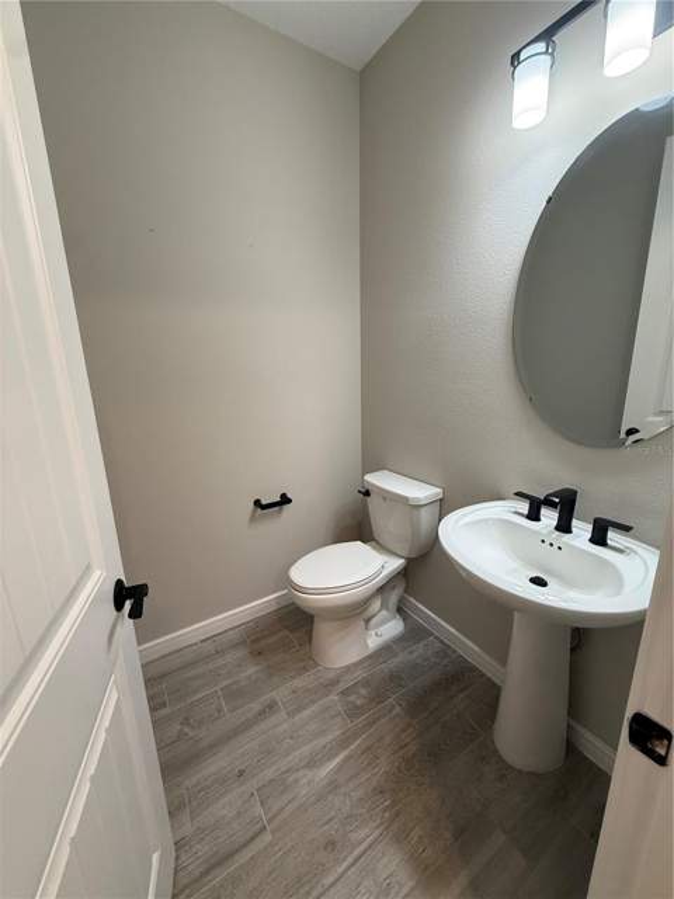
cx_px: 337
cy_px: 450
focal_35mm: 14
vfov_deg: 102.1
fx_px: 363
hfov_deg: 85.7
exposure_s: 1/120
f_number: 2.2
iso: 250
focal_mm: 2.22
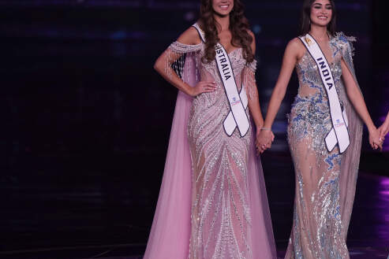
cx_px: 417
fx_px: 10527
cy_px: 31
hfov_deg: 2.1
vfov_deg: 1.4
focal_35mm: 974
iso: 1000
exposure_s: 1/1000
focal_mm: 400
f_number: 3.2
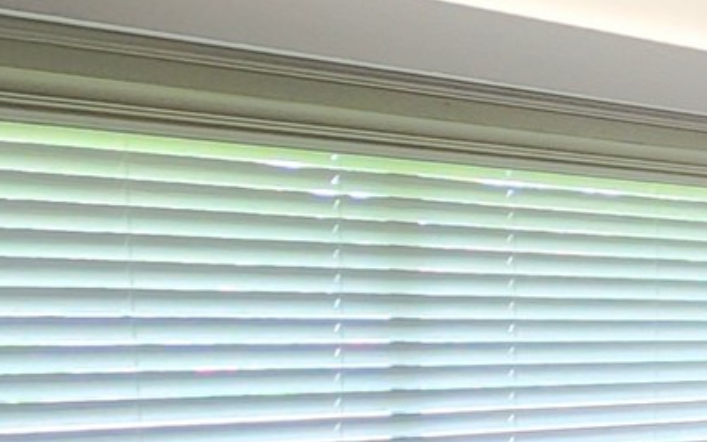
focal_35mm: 70
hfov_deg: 15.1
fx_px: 1349
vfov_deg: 18.5
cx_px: 1709
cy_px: 307
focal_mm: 2.2
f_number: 2.2
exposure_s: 1/40
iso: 320
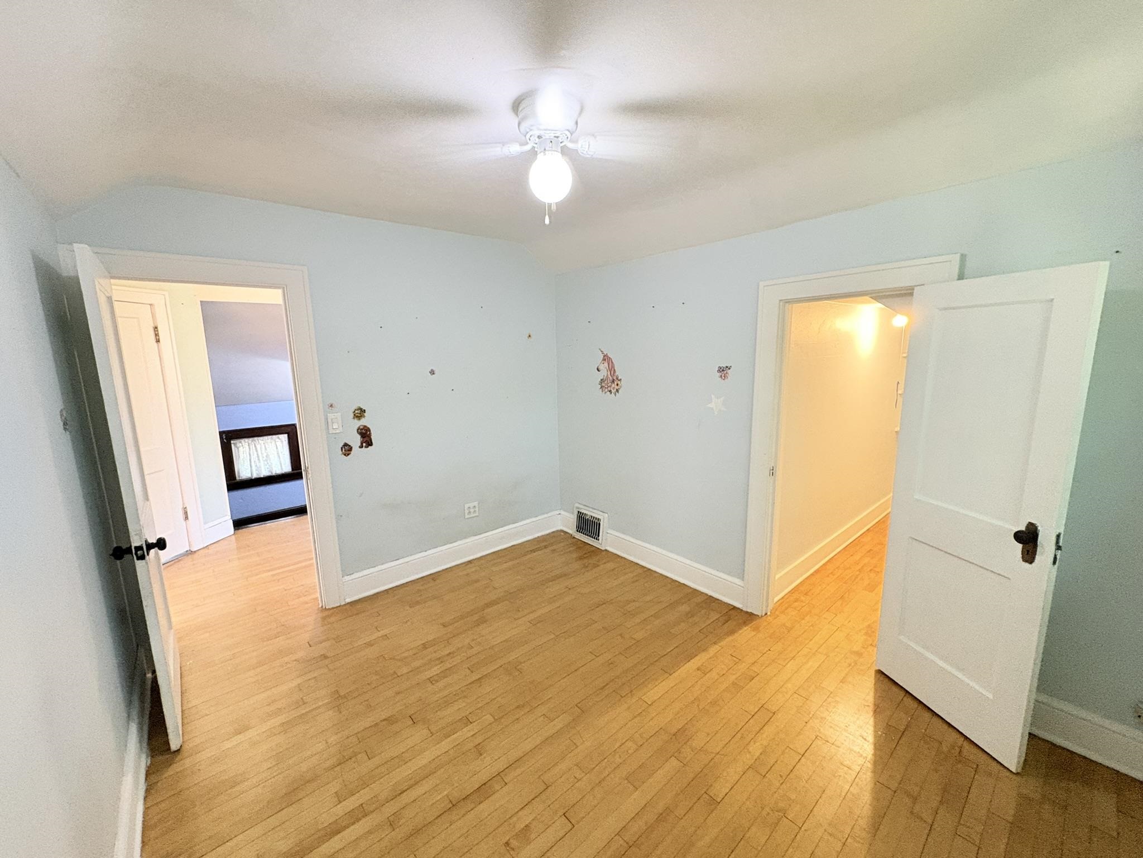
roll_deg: +1.1
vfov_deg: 85.7
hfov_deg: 102.1
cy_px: 429
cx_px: 572
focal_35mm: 14
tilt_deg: -9.4
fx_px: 462
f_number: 2.2
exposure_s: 1/60
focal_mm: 2.22
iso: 500
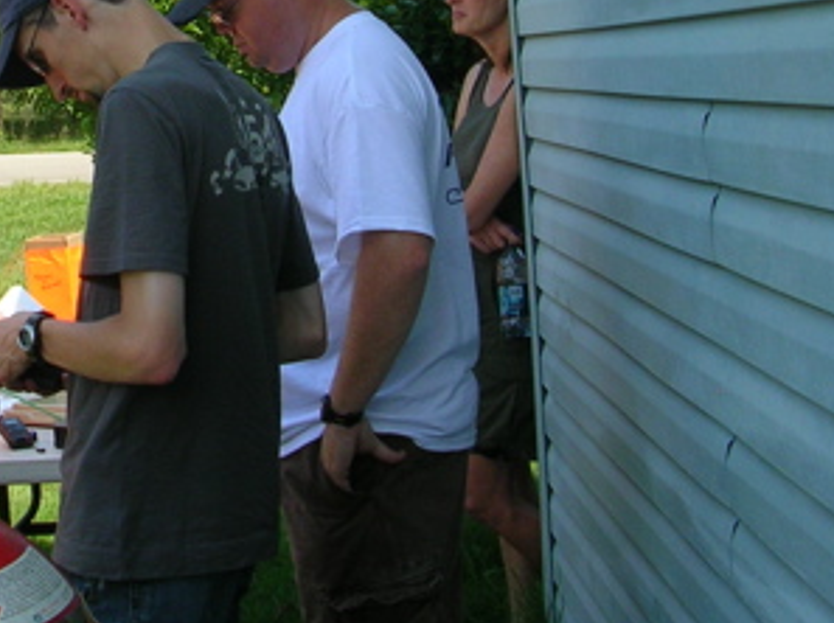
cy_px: 0
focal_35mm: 82
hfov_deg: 23.3
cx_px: 87
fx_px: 1973
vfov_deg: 17.5
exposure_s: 1/168
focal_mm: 5.8
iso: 50
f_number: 5.6
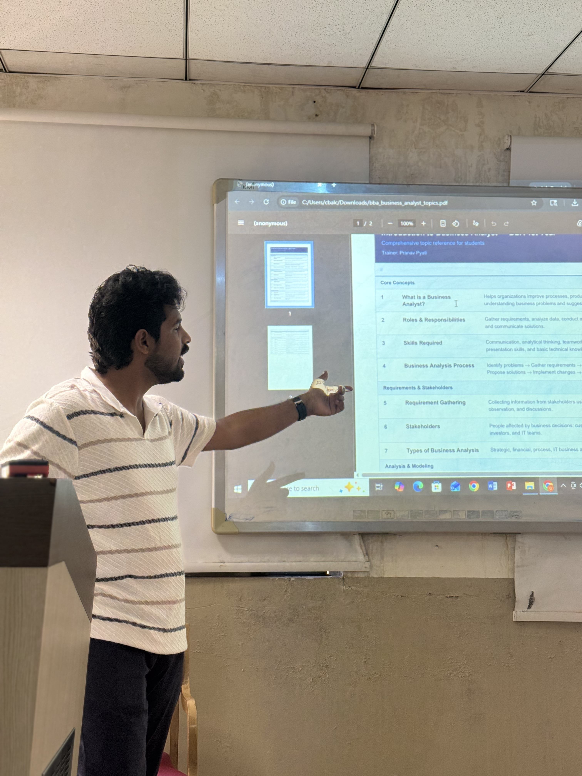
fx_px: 1076
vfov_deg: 39.7
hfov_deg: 30.3
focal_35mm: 48
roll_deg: -1.0
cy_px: 388
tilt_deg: +5.6
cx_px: 291
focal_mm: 6.76
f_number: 1.78
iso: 80
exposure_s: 1/100
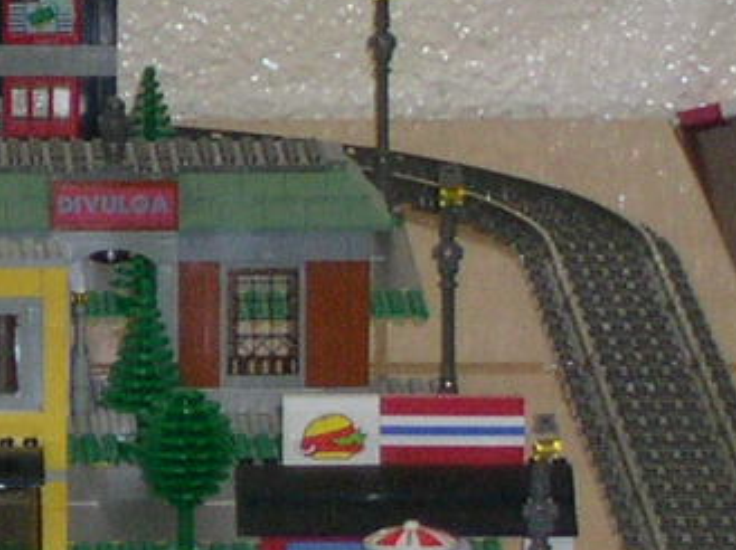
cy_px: -67
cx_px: -949
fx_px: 11787
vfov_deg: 2.7
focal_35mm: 555
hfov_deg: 3.5
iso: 365
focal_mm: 24
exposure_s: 1/60
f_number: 4.9
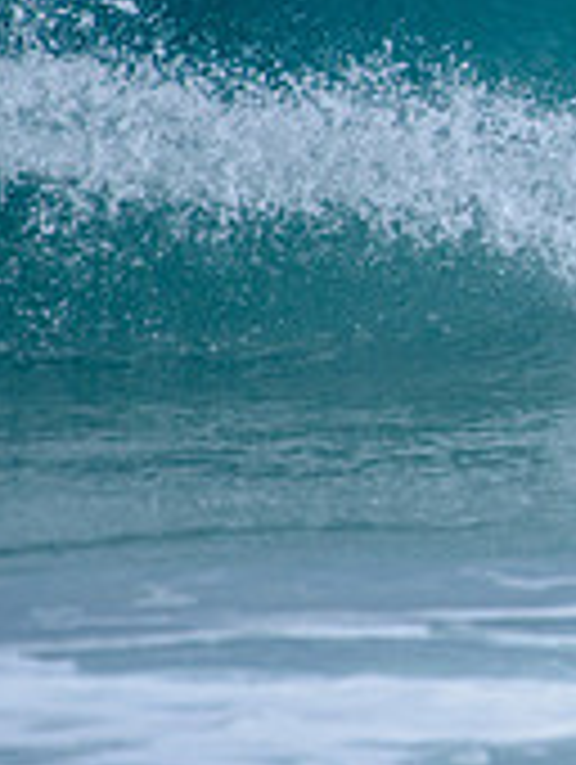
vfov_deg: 1.2
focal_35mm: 1636
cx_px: 1107
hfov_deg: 0.9
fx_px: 36206
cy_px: 97
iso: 280
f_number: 5.6
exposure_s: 1/1250
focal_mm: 500
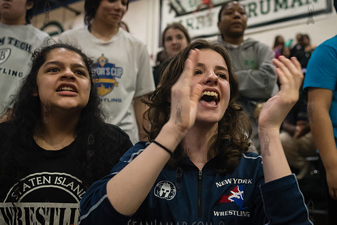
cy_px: 111
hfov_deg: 47.4
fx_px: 384
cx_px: 178
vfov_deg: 32.6
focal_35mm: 41
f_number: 3.5
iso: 6400
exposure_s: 1/400
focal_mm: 35
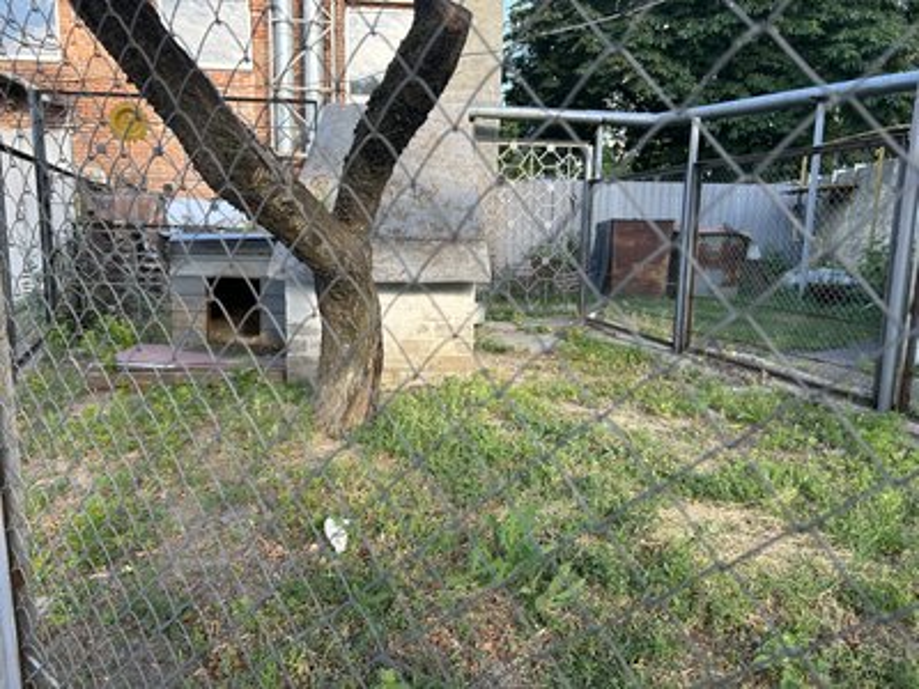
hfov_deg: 67.3
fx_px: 690
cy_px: 344
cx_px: 460
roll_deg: -0.8
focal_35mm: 26
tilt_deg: -9.2
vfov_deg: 53.1
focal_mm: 5.7
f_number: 1.5
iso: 50
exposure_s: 1/397
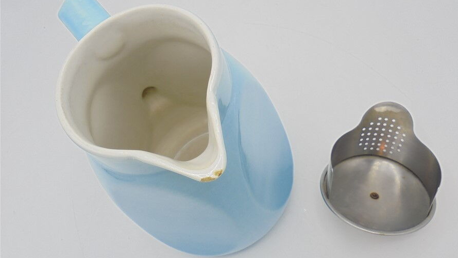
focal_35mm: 32
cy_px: 127
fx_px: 389
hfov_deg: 61.0
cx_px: 231
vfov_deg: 36.7
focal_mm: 5.3
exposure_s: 1/60
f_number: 3.7
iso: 100
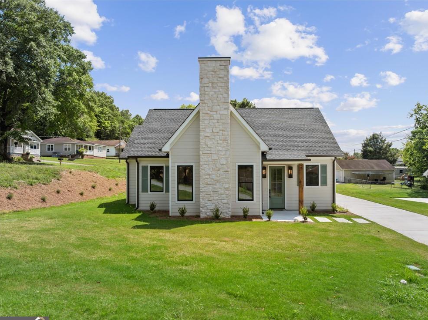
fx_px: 309
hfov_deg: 69.4
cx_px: 222
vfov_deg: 54.8
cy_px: 166
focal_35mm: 25
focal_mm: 12.29
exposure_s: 1/1600
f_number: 2.8
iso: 170
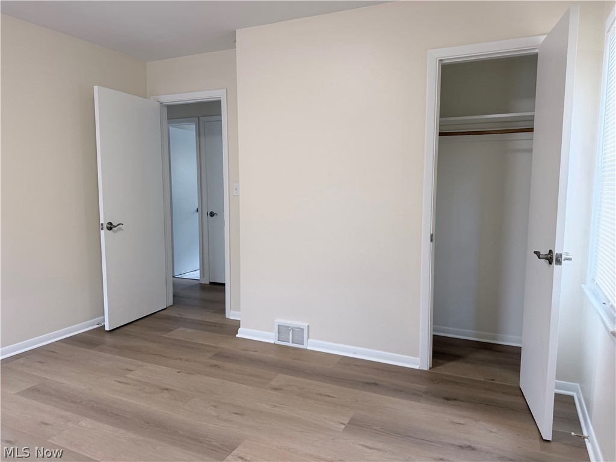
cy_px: 231
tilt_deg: -6.4
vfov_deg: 56.8
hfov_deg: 71.6
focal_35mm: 24
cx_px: 308
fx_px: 427
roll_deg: +0.7
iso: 125
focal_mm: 6.76
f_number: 1.78
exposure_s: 1/60
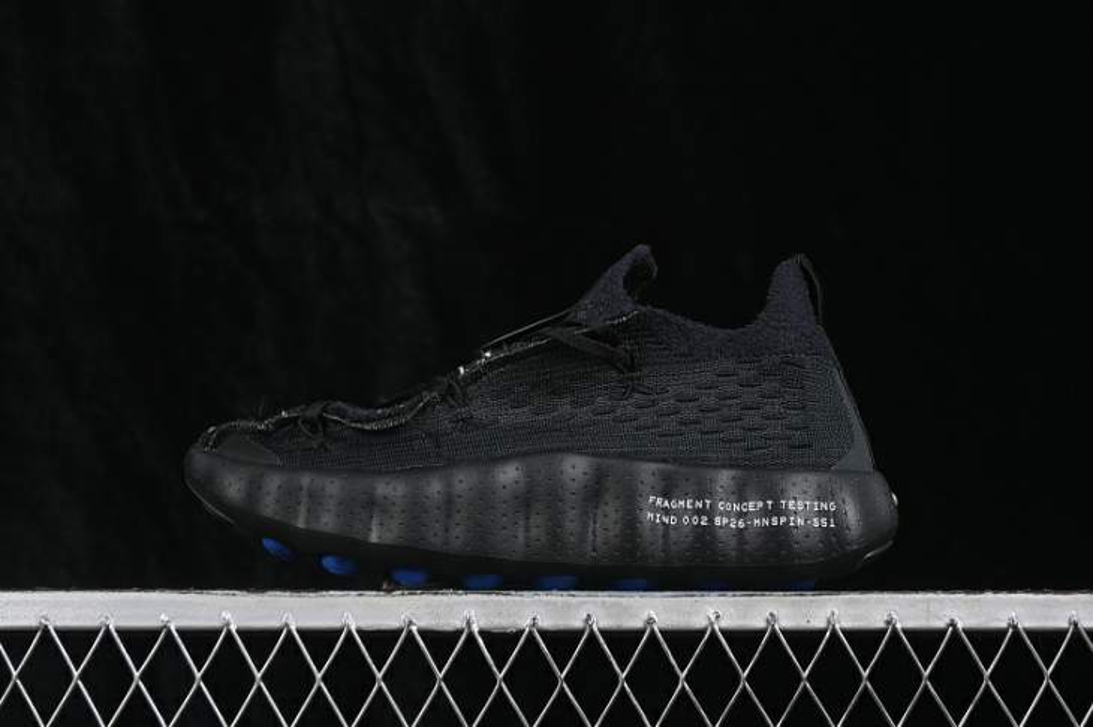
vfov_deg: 18.2
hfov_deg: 27.0
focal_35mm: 75
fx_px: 2276
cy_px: 364
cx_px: 546
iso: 160
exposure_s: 1/60
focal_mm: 50
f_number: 6.3
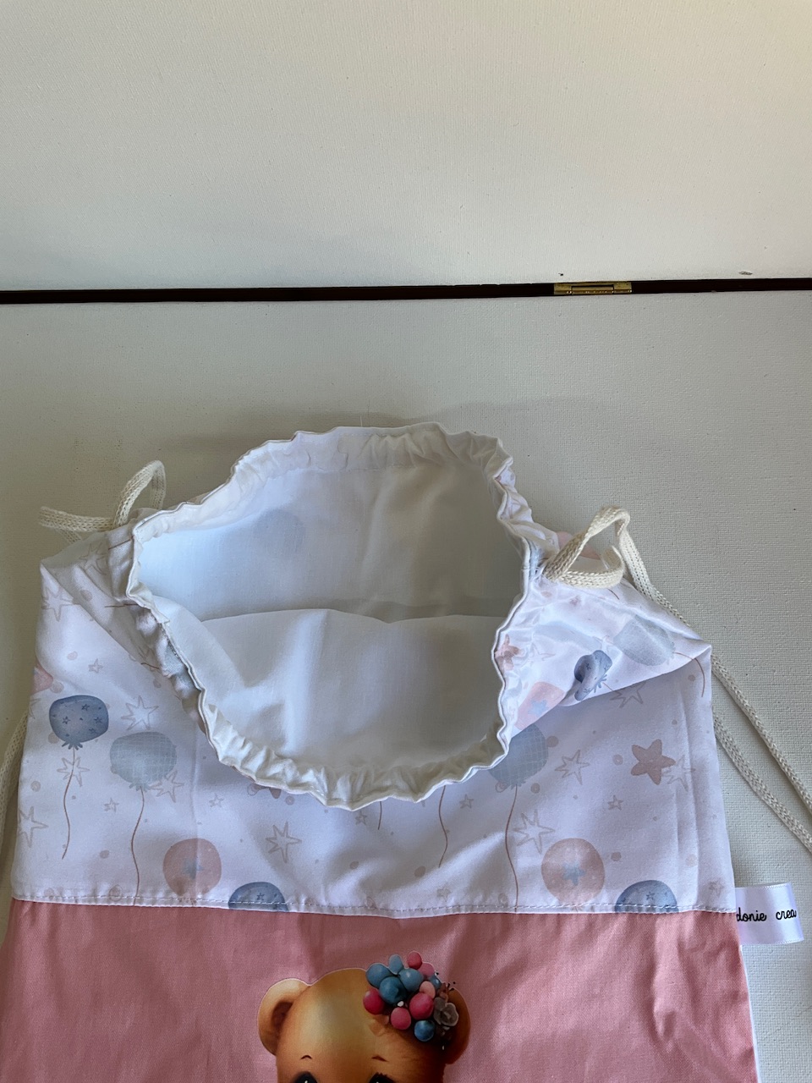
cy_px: 542
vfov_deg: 61.7
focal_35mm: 29
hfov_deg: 48.2
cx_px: 406
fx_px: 907
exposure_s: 1/124
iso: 16
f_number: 1.8
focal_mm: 3
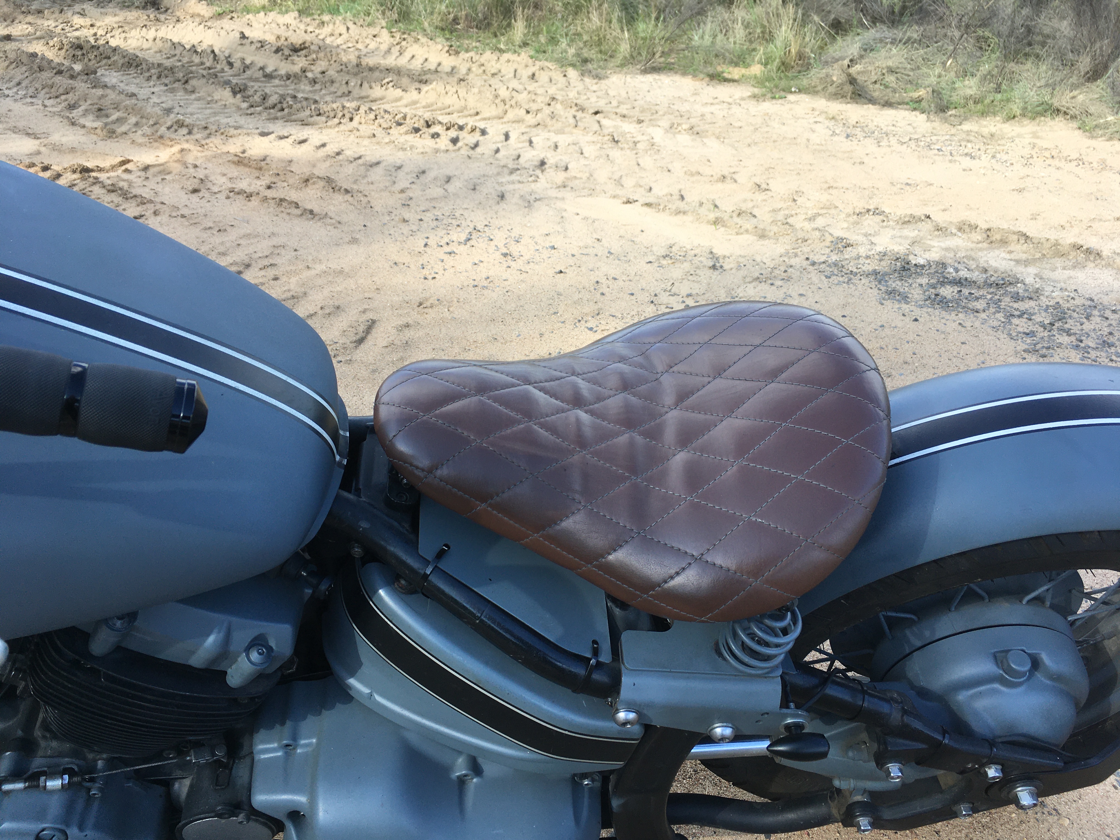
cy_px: 420
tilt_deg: -33.0
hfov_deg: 61.7
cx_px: 560
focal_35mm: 29
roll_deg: +2.5
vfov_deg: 48.2
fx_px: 938
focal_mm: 4.15
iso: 25
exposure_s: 1/337
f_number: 2.2
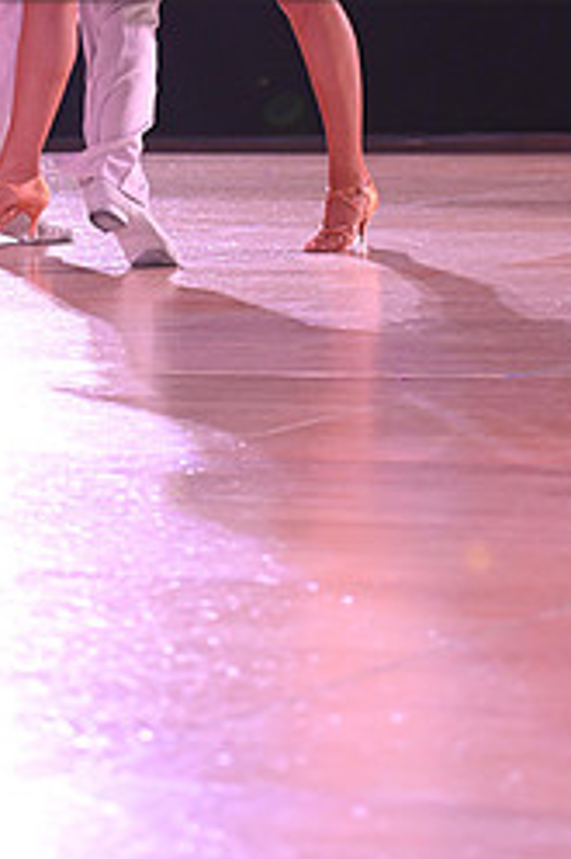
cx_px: 185
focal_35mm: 192
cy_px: -111
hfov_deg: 7.1
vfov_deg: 10.6
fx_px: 4574
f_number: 4.5
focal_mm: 82
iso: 1600
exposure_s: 1/200
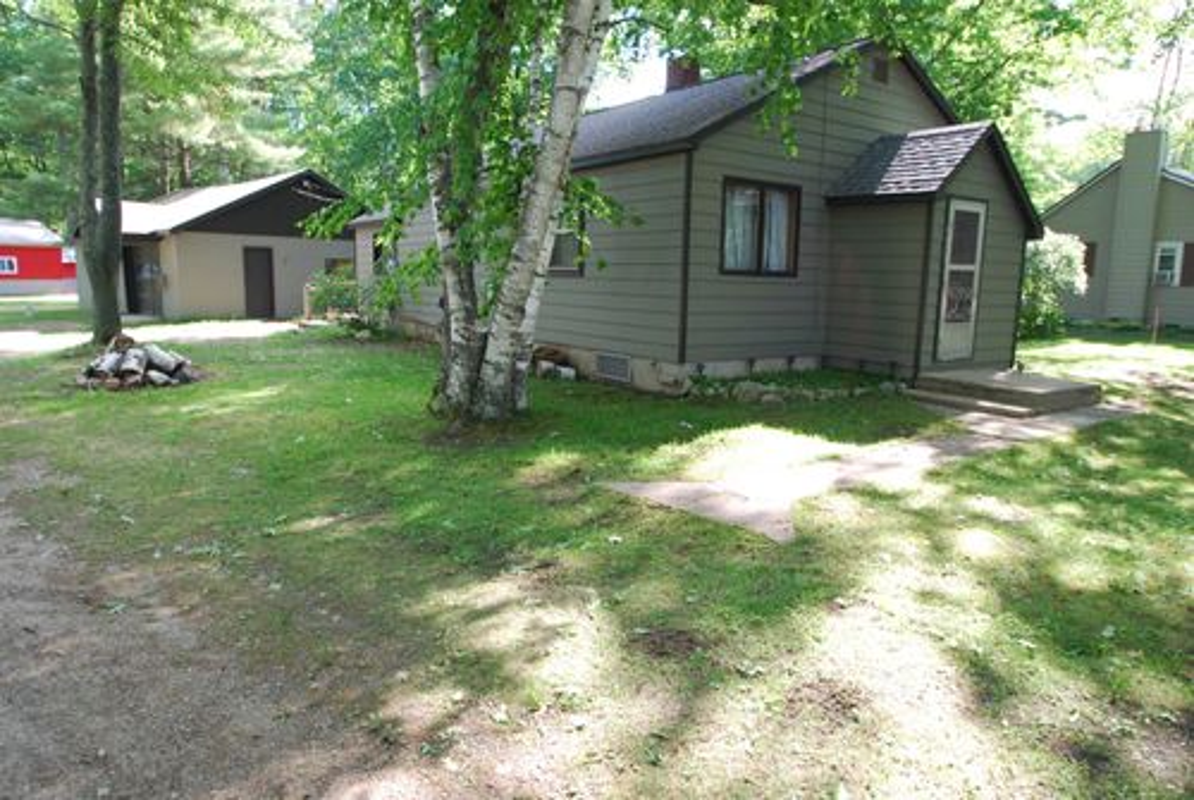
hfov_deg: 73.7
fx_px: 797
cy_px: 400
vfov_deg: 53.3
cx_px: 597
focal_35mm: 24
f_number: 4.5
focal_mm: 16
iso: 200
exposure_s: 1/80
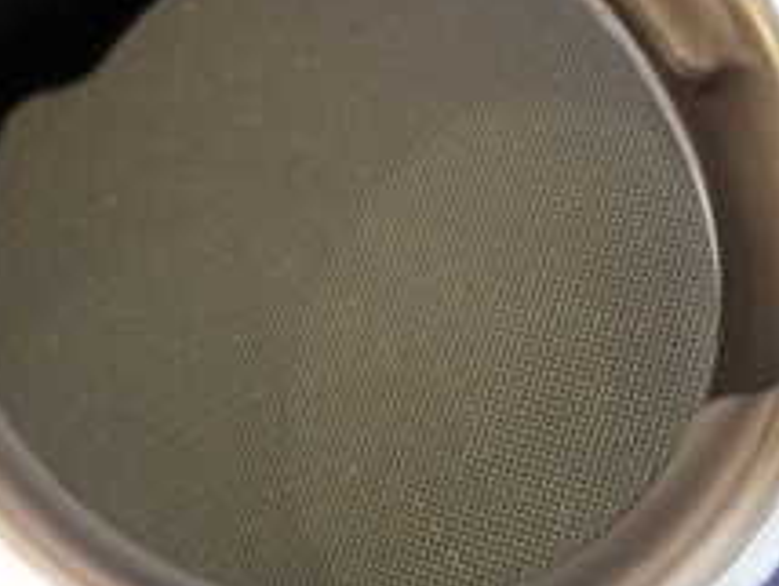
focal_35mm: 70
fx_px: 1577
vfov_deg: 21.0
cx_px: 481
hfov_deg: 27.7
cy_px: 251
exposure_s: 1/30
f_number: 2
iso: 250
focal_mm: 4.5
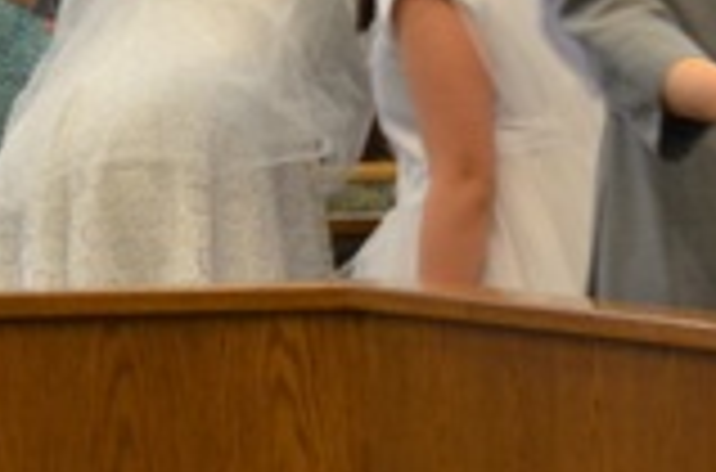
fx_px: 8388
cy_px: 22
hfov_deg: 4.9
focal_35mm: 423
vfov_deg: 3.2
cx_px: 1009
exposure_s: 1/30
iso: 1100
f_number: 5
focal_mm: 70
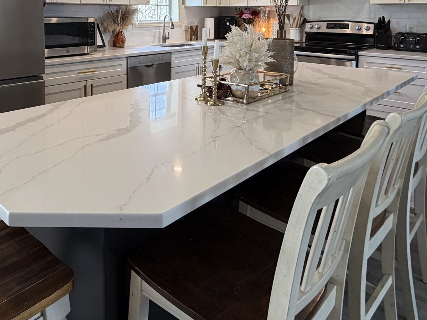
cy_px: 36
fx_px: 370
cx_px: 147
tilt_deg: -3.9
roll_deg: -0.1
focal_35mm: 30
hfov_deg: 58.8
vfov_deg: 43.1
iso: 200
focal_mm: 2.22
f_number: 2.2
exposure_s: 1/120
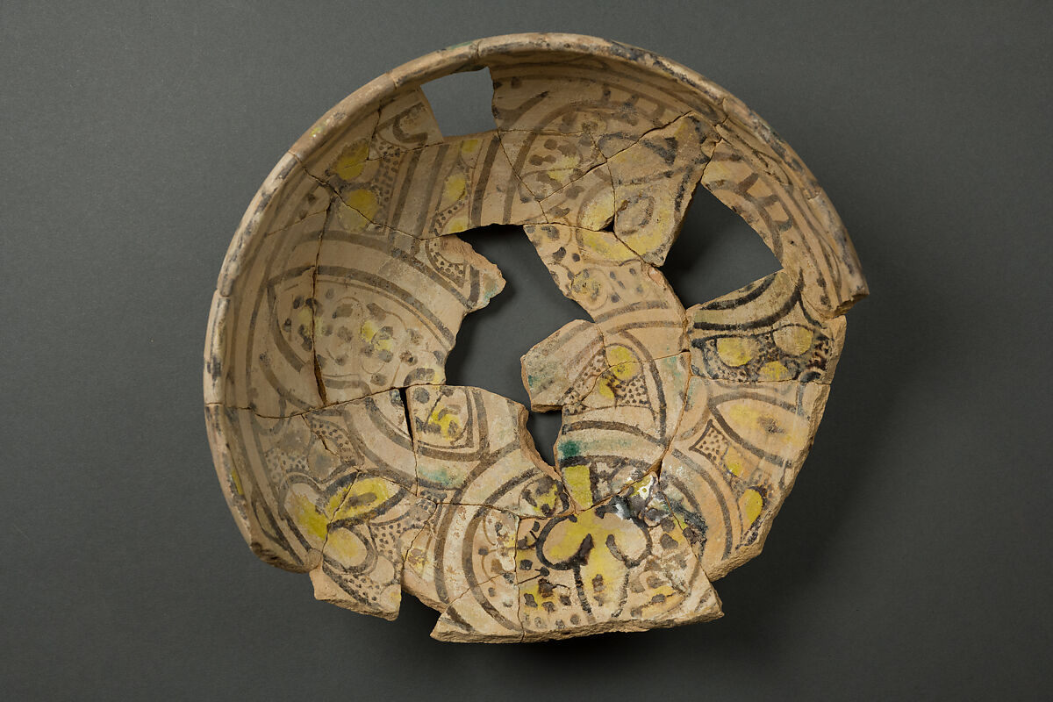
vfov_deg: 27.0
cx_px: 526
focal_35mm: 50
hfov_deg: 39.6
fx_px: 1462
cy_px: 351
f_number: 10
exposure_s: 1/40
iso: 500
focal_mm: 50
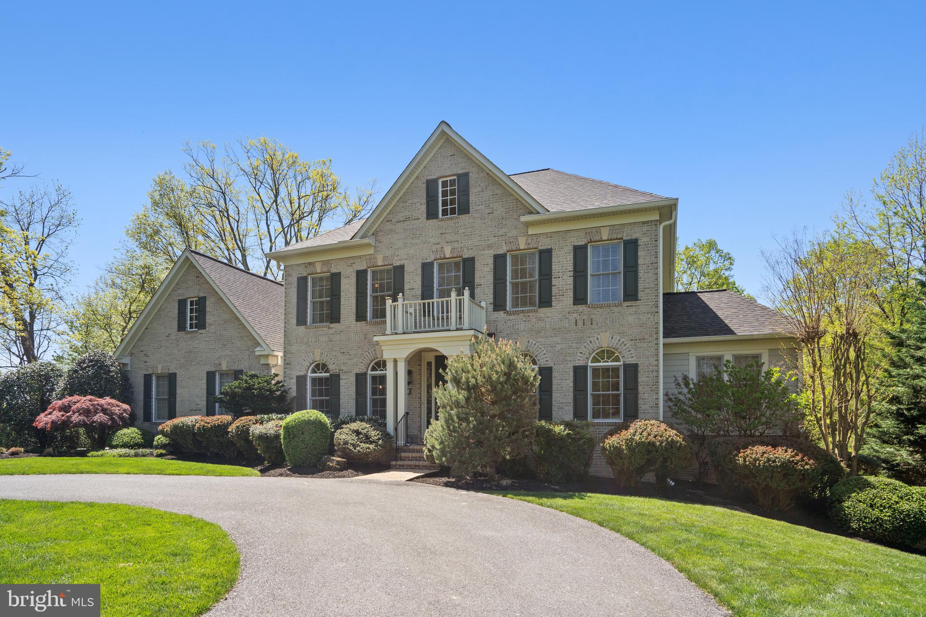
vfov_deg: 64.5
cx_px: 463
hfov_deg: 86.9
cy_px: 308
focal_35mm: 19
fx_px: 489
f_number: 8
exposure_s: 1/320
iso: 200
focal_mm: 19
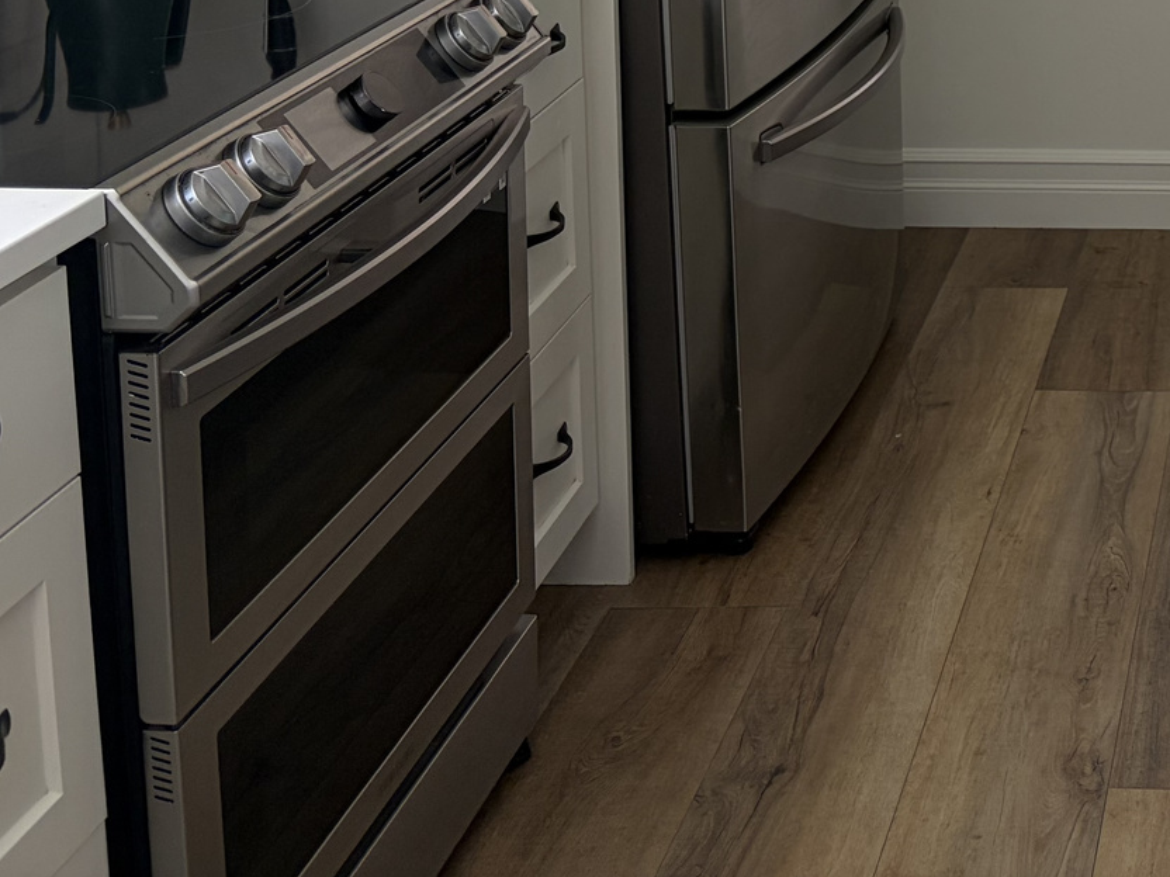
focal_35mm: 64
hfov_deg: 27.3
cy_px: -198
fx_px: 2163
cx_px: 1339
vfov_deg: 21.2
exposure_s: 1/122
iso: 100
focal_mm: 5.96
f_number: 1.6
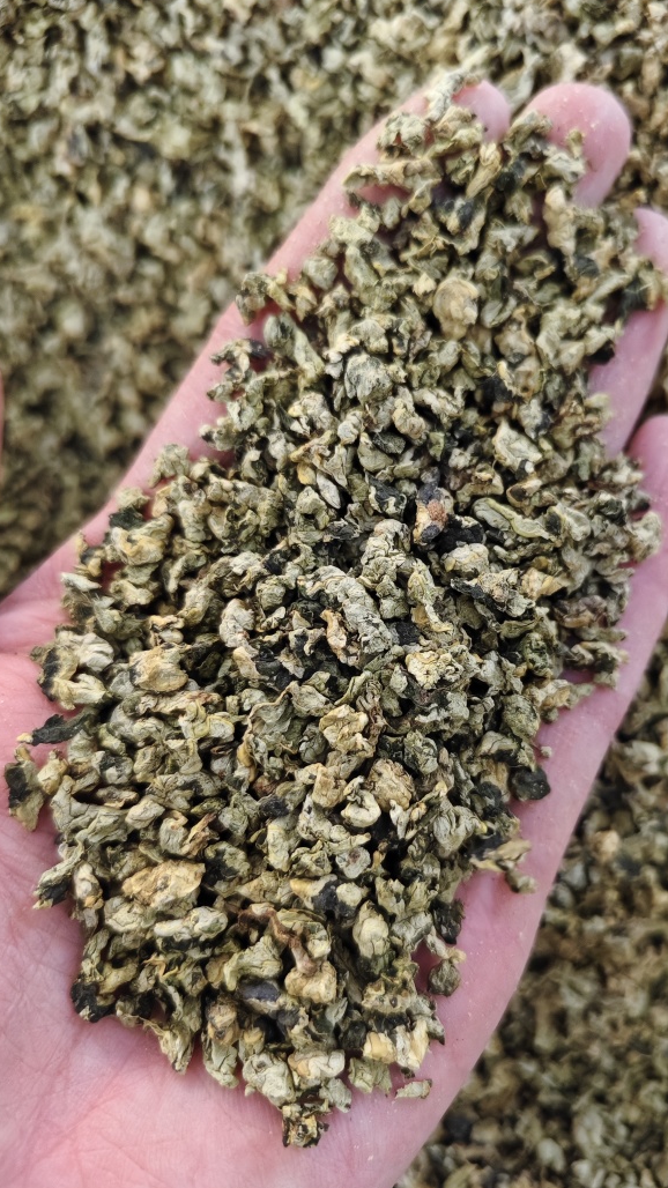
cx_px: 430
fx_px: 819
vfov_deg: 71.9
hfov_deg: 43.9
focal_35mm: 26
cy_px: 583
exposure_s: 1/510
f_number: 1.88
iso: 4145
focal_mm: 5.56
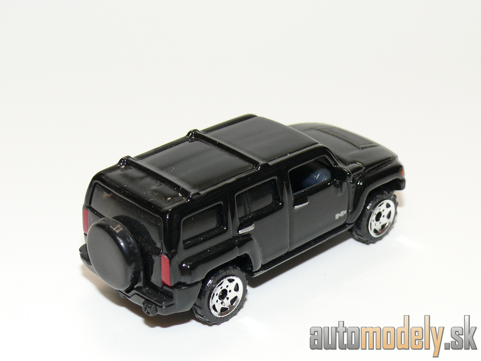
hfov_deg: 23.8
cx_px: 240
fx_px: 1139
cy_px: 180
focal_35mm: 82
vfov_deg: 18.0
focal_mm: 12.1
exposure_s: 1/30
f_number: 4
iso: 100
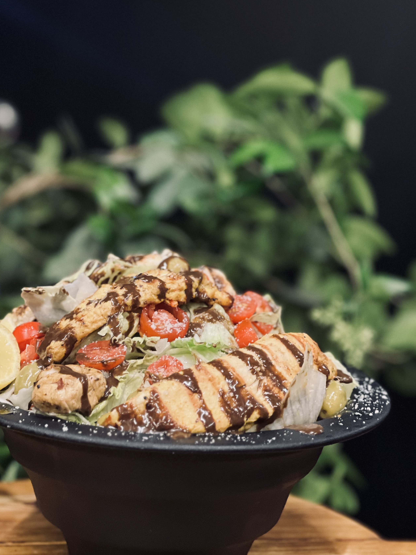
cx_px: 168
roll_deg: +1.5
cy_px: 252
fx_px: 1474
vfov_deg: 21.3
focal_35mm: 92
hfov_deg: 16.1
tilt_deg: -5.0
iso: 400
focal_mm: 9
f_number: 2.8
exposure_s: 1/25
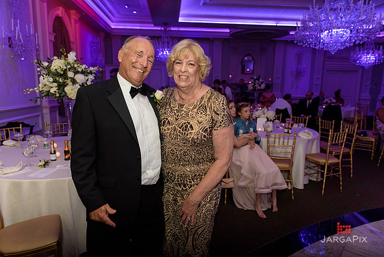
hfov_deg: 73.7
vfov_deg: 53.2
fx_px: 256
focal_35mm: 24
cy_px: 128
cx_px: 192
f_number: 3.2
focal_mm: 24
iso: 1600
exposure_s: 1/125
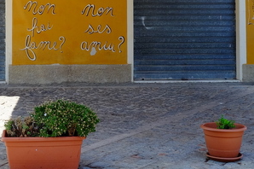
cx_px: 56
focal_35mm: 94
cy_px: -11
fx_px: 662
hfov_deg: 21.5
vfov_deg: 14.2
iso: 400
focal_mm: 23
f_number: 4
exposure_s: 1/220
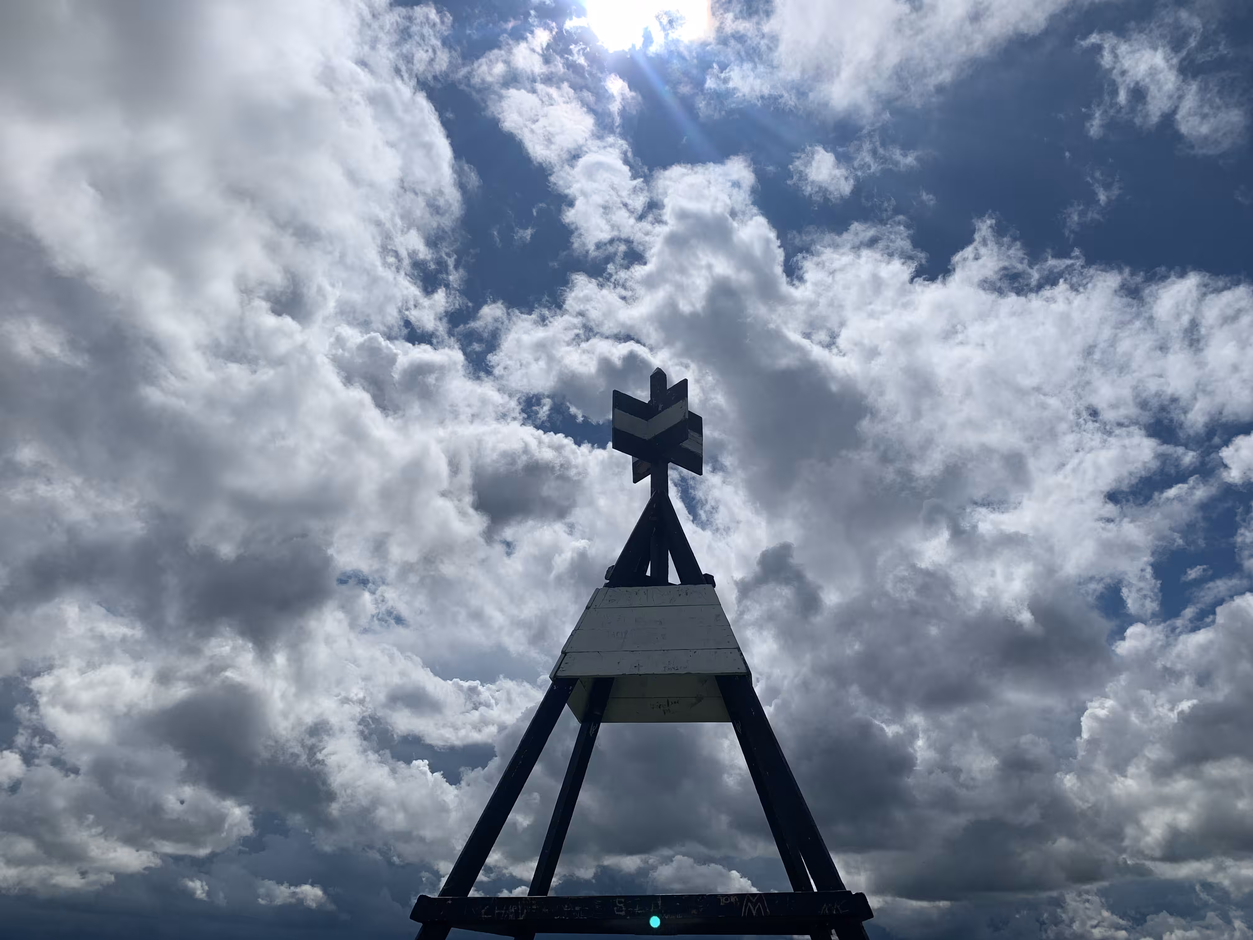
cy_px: 470
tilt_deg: +27.4
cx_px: 626
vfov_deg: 53.1
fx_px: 941
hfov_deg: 67.3
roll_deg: -1.9
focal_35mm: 26
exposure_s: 1/21739
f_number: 1.8
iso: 25
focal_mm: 4.25
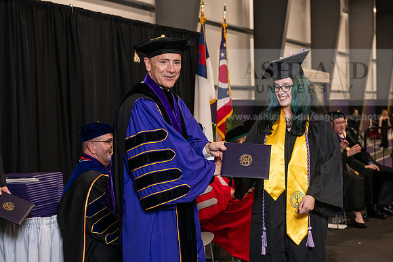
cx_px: 196
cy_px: 131
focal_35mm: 62
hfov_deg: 32.4
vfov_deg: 21.9
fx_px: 677
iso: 1600
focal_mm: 62
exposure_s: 1/125
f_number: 5
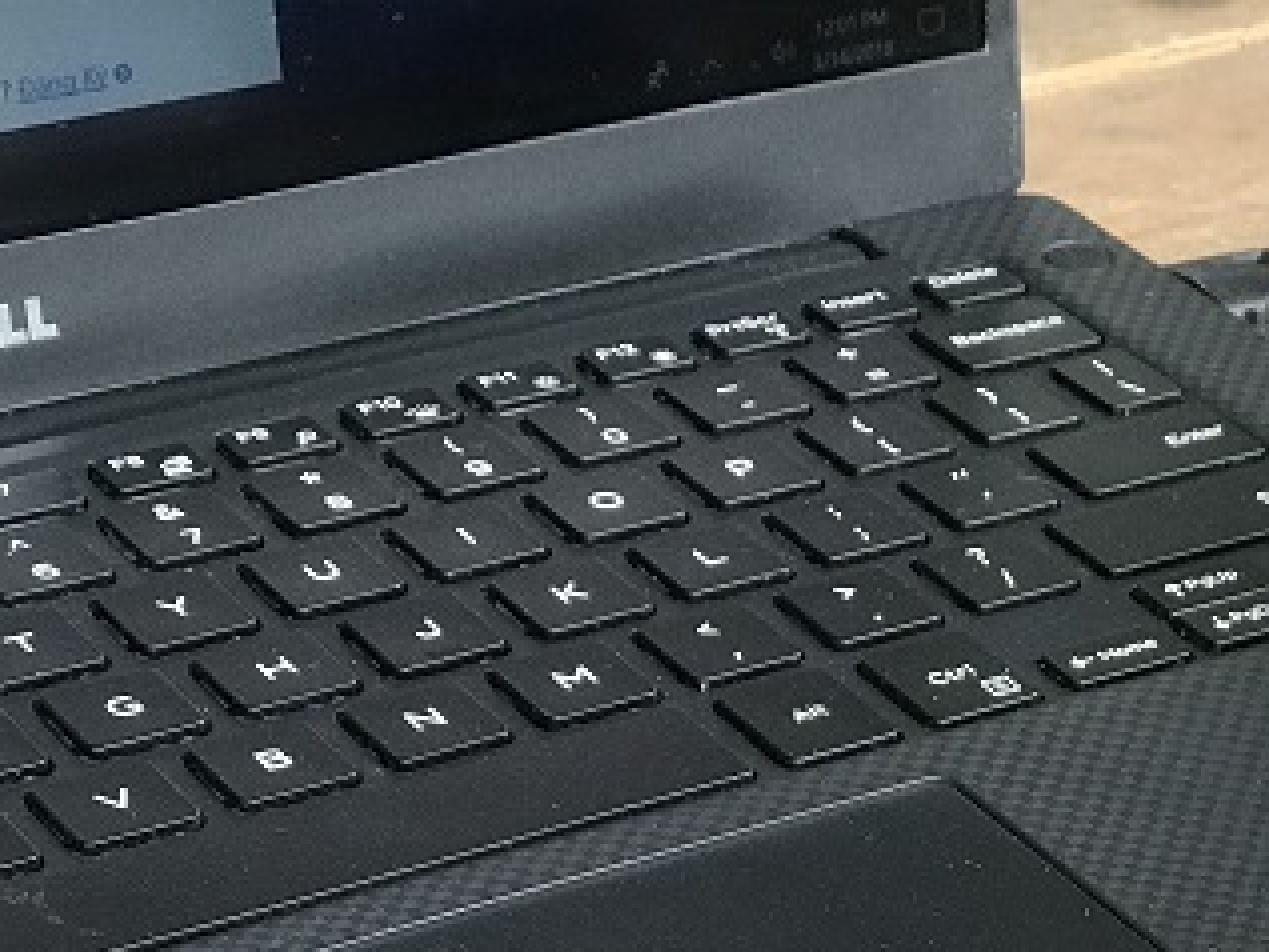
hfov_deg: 13.6
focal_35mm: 144
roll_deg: -2.9
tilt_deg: -34.7
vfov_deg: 10.1
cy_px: 1196
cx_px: 1081
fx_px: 5281
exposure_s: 1/50
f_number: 2.8
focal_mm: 6.6
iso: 50
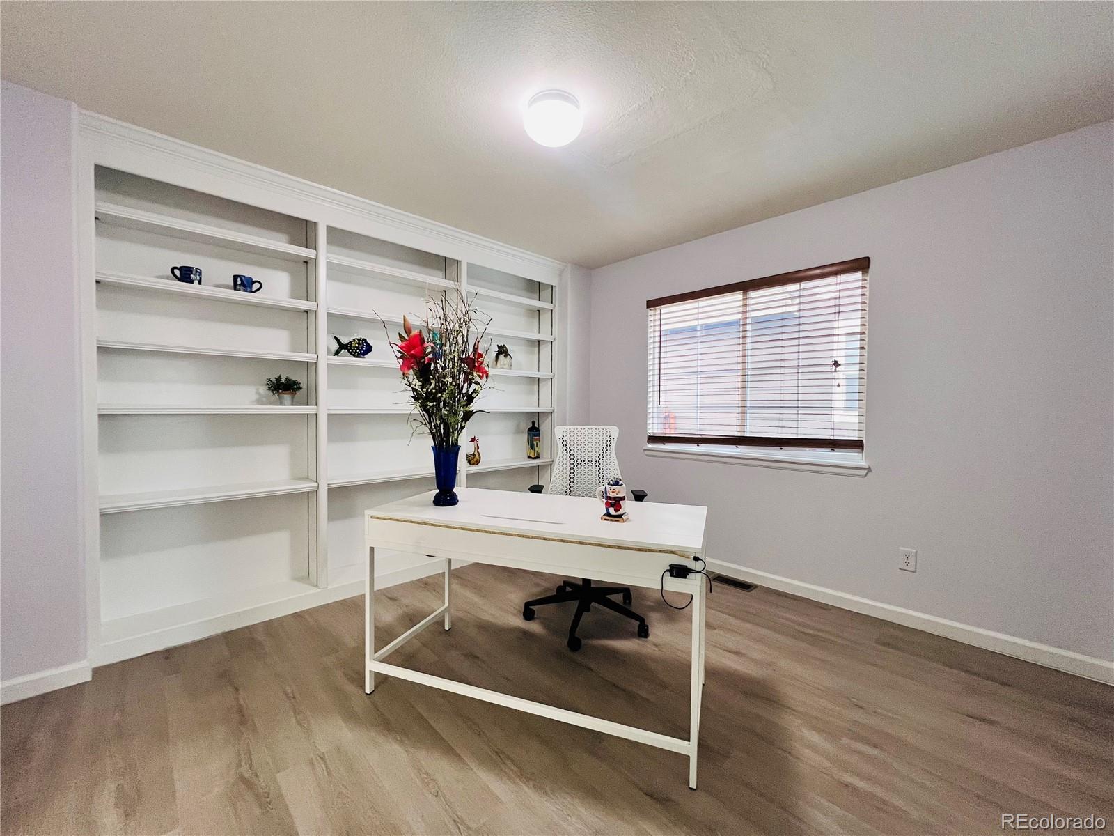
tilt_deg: -1.4
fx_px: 418
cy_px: 418
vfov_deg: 89.9
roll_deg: -0.5
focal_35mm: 13
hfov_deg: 106.2
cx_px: 557
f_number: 1.8
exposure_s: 1/60
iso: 200
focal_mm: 1.57
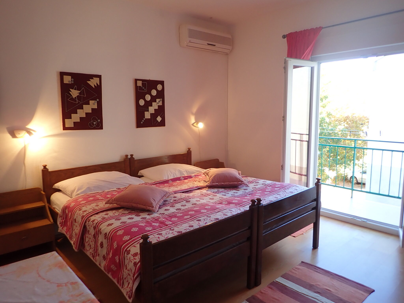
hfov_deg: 69.4
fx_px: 292
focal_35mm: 25
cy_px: 152
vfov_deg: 54.9
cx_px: 202
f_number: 2
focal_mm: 4.5
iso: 160
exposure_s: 1/60
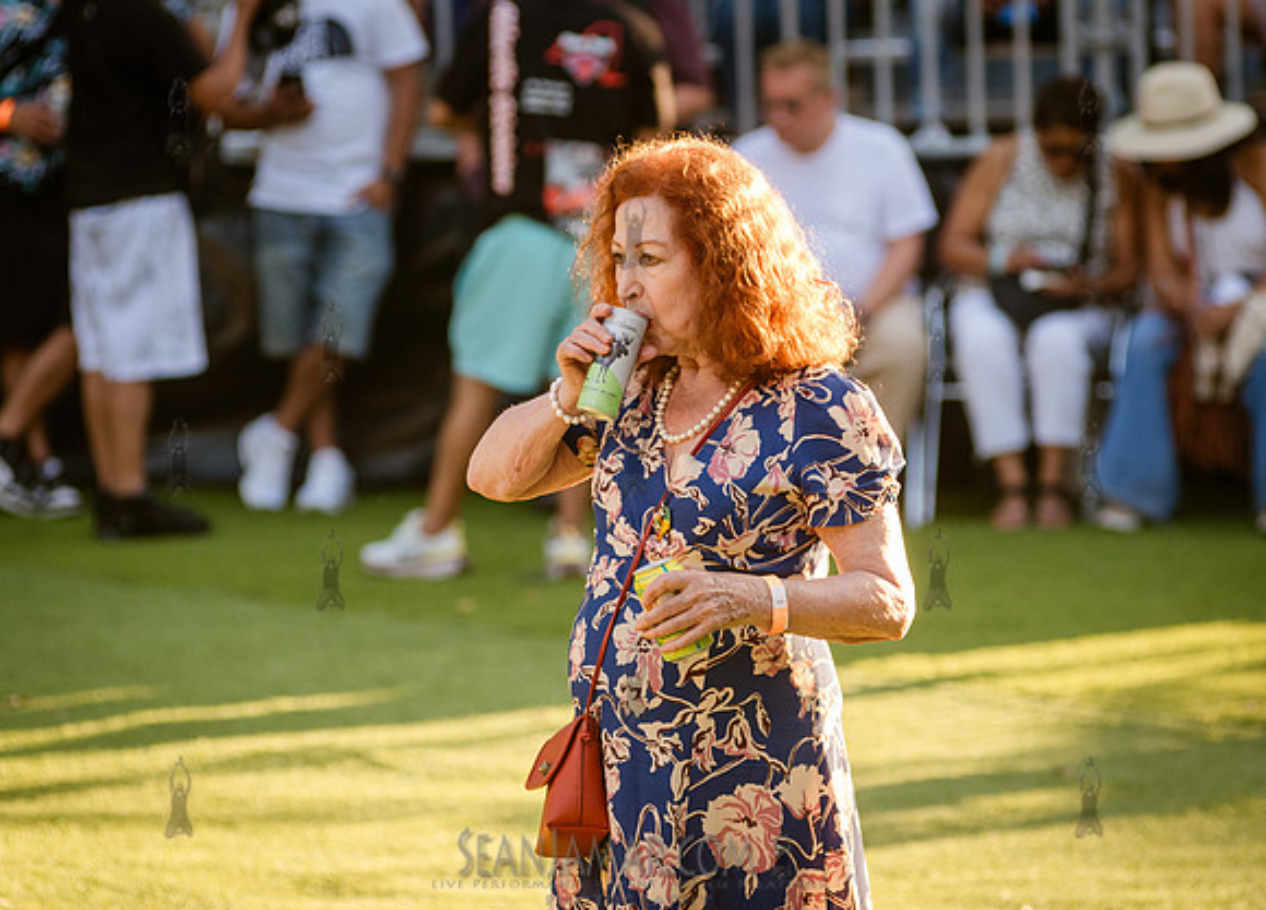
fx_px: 8678
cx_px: 711
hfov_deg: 8.3
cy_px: 466
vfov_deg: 6.0
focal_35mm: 241
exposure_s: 1/640
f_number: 4
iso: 1000
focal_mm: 170
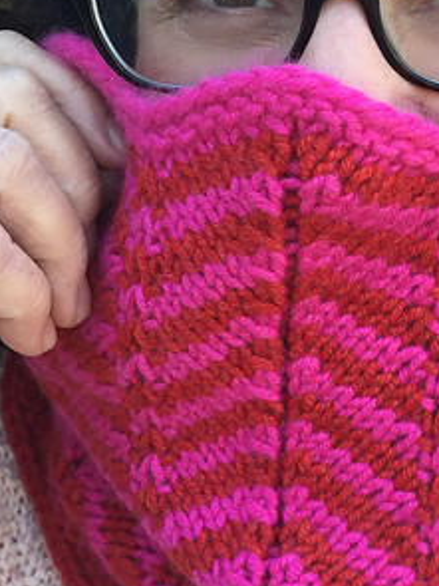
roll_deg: -0.7
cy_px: 224
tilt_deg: -15.3
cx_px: 379
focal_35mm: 63
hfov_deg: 22.8
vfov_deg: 30.6
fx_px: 1066
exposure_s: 1/120
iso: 50
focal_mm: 4.15
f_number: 2.2
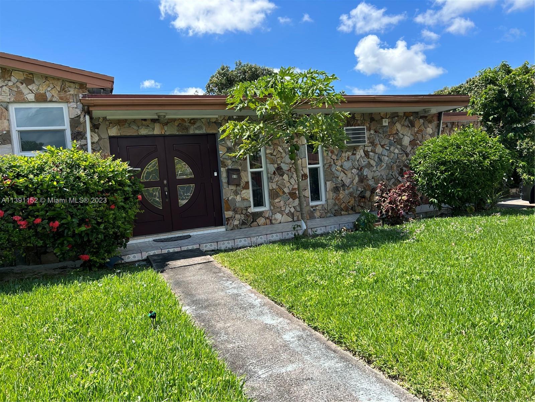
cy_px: 201
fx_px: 402
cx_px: 268
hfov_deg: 67.3
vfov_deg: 53.1
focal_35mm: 26
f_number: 1.5
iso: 50
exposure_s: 1/2165
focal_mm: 5.7
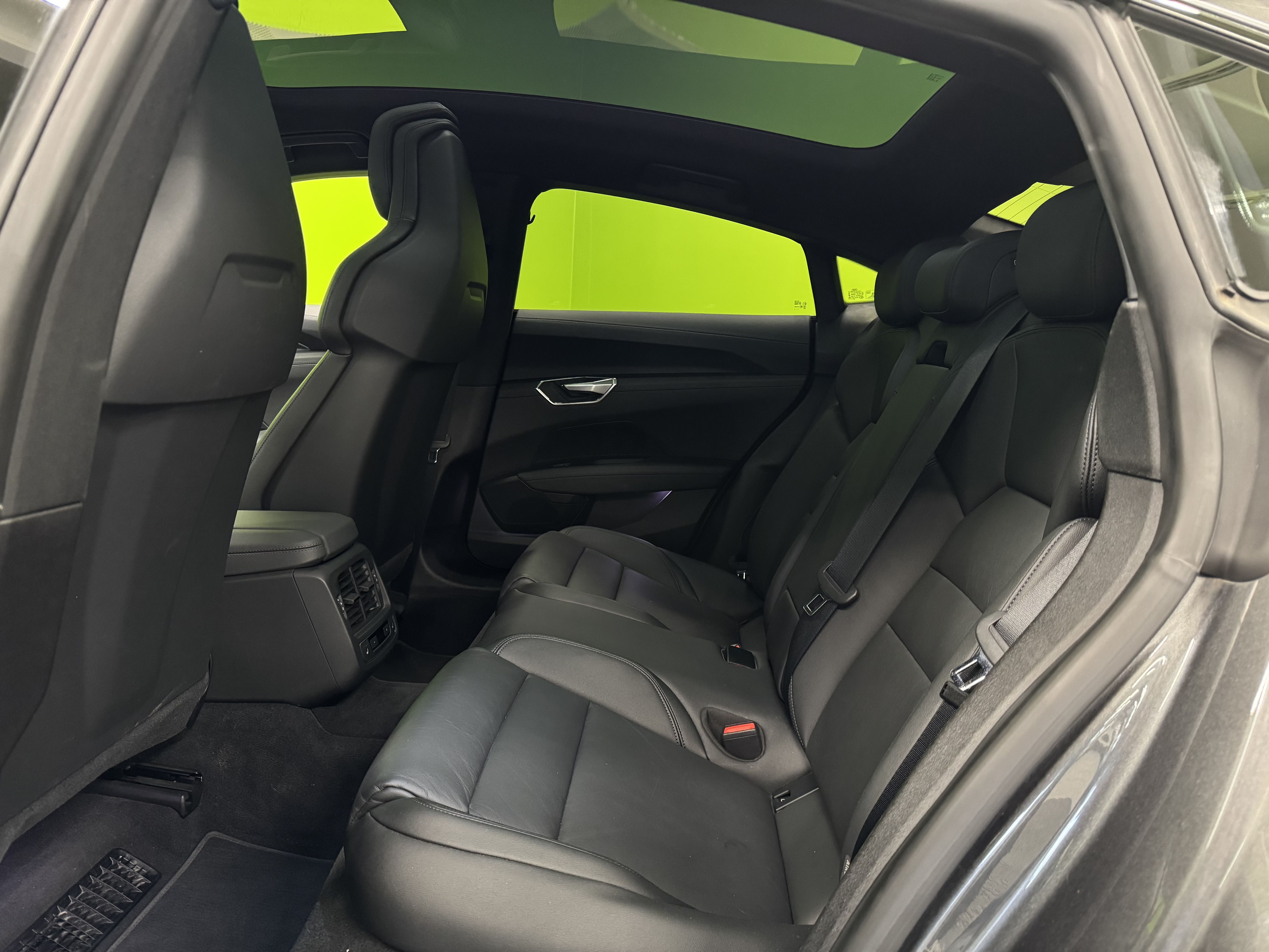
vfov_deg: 56.8
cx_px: 634
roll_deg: -3.2
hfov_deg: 71.6
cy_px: 476
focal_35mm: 24
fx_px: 880
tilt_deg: -9.3
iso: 640
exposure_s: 1/33
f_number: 1.78
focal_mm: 6.76
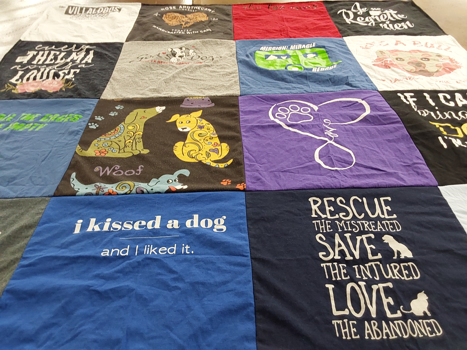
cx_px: 234
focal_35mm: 28
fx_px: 378
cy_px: 175
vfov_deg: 49.7
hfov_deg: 63.4
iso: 200
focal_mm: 2.91
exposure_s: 1/60
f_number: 1.9
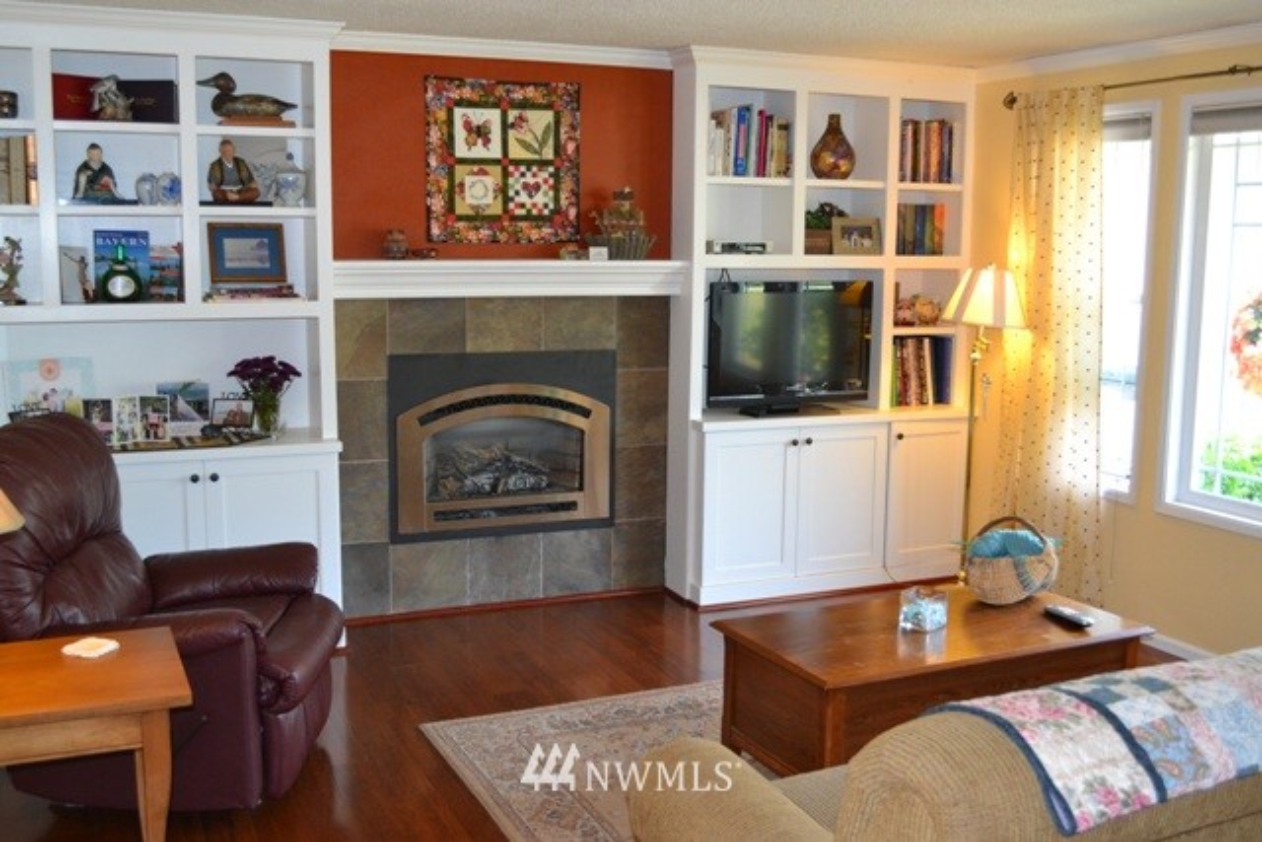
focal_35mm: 36
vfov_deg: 36.9
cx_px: 631
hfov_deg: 53.1
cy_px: 421
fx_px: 1262
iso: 1100
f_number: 4
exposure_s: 1/60
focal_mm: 24
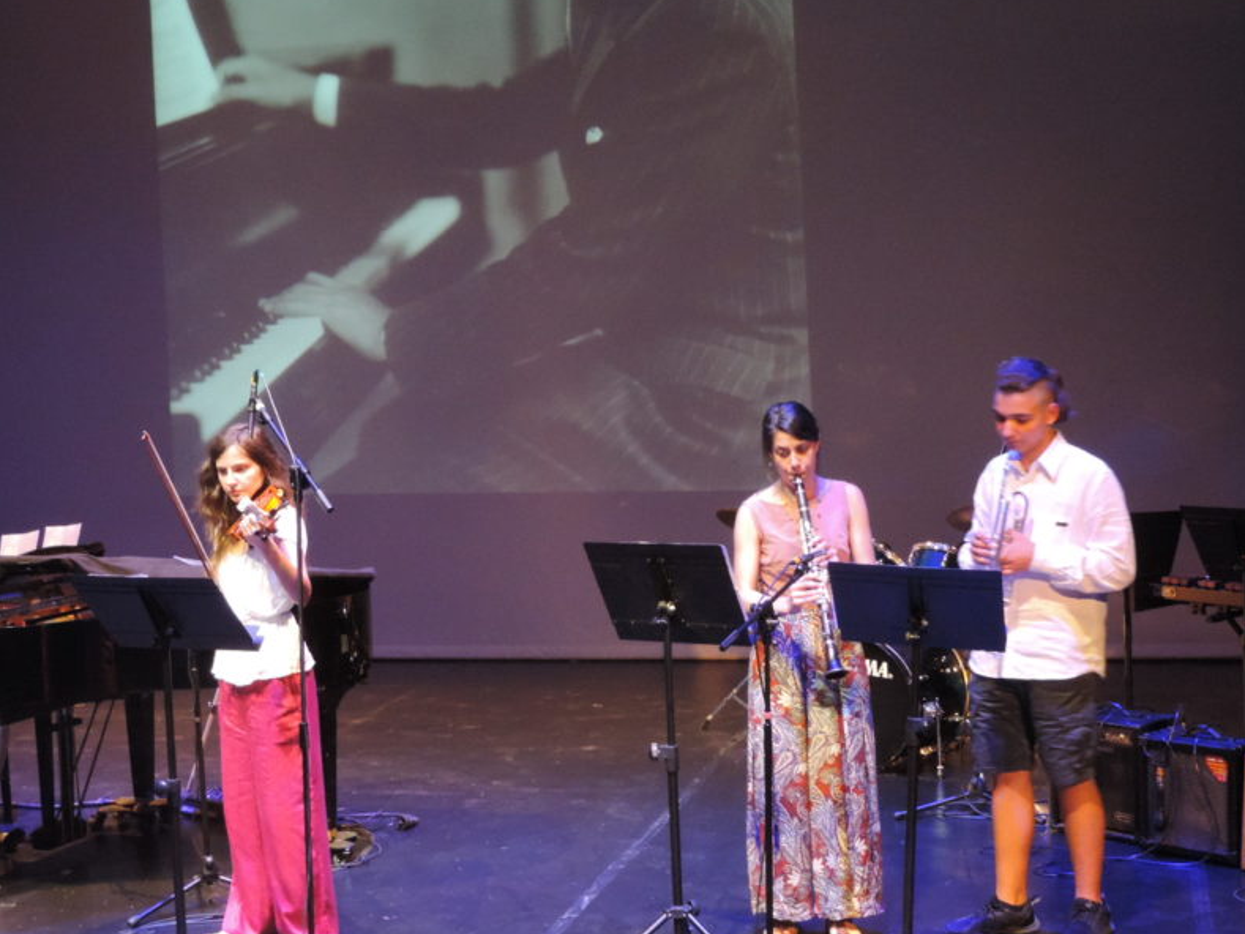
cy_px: 521
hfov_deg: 31.6
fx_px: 2194
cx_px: 554
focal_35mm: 61
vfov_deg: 24.0
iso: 800
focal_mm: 8.3
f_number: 3.5
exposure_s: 1/10
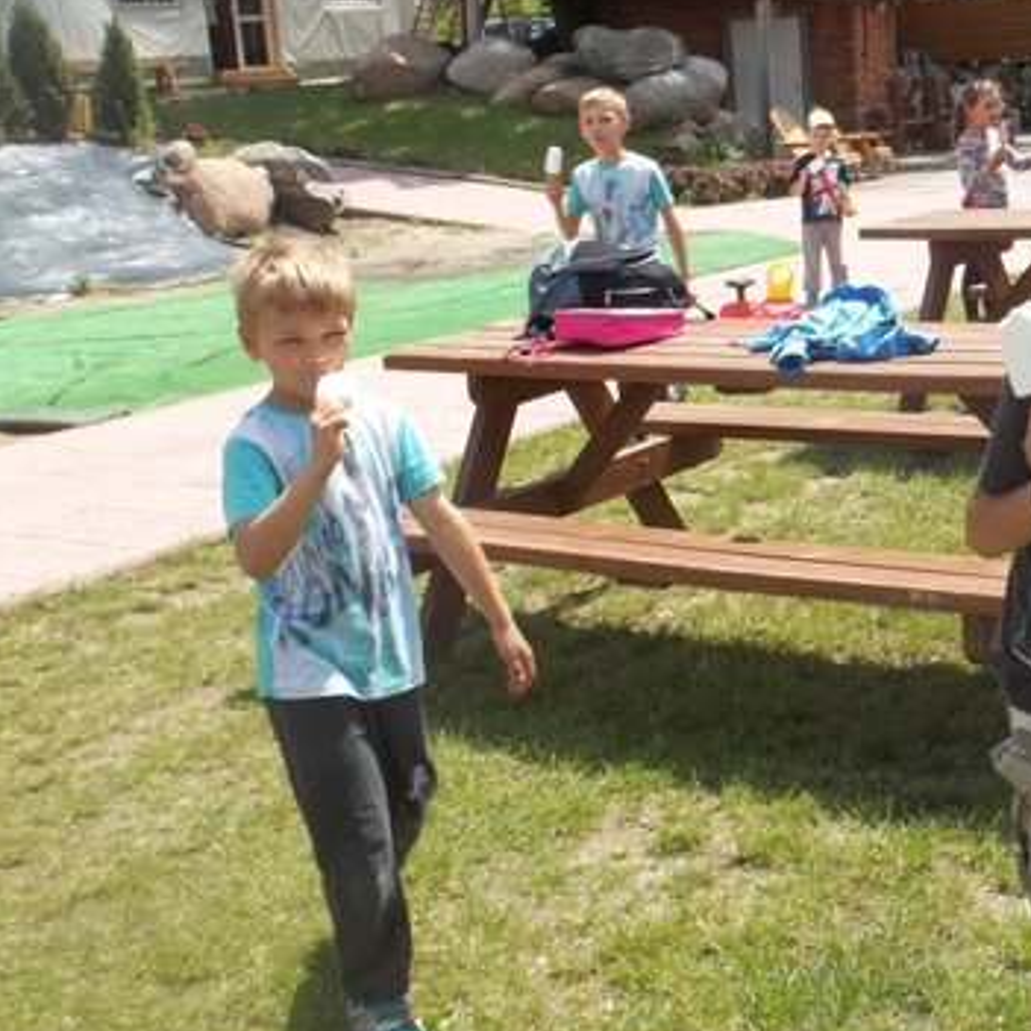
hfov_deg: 30.3
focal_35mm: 54
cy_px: 464
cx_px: 922
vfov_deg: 31.6
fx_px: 1820
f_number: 8
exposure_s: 1/100
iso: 64
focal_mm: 5.9
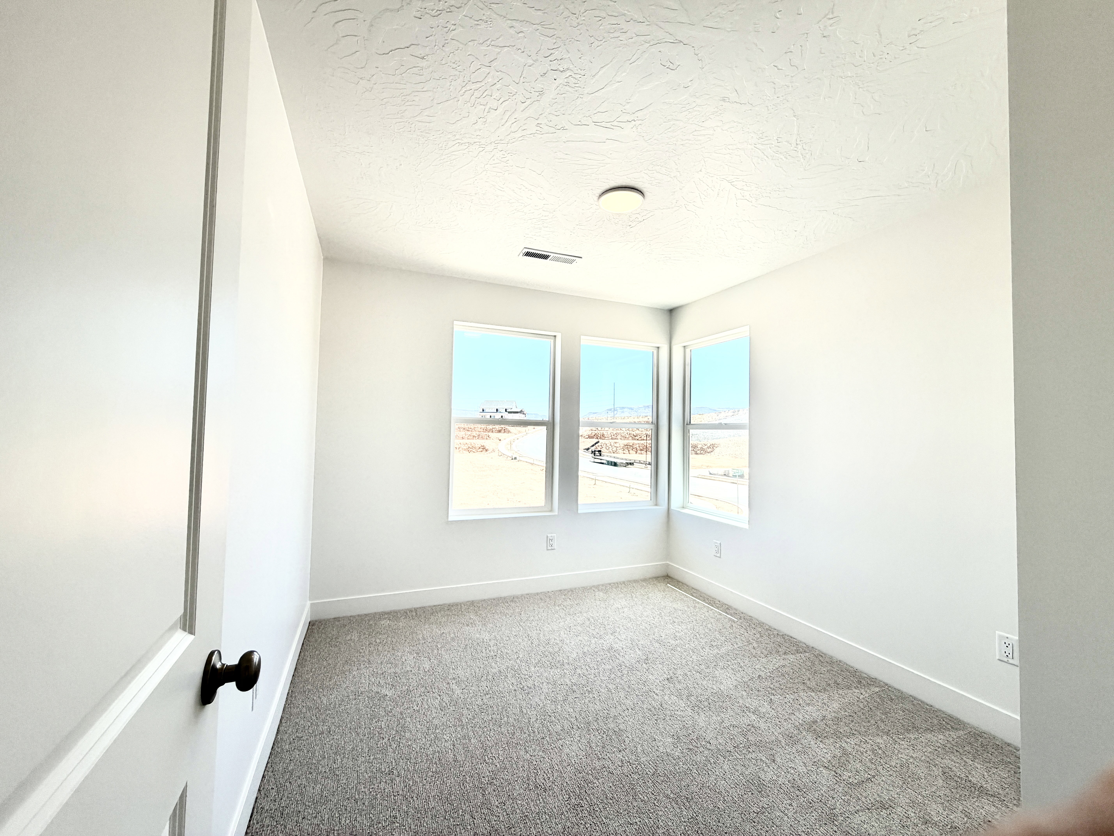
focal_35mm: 14
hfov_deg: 102.1
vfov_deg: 85.7
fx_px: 451
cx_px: 557
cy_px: 418
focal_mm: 2.22
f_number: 2.2
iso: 50
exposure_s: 1/502
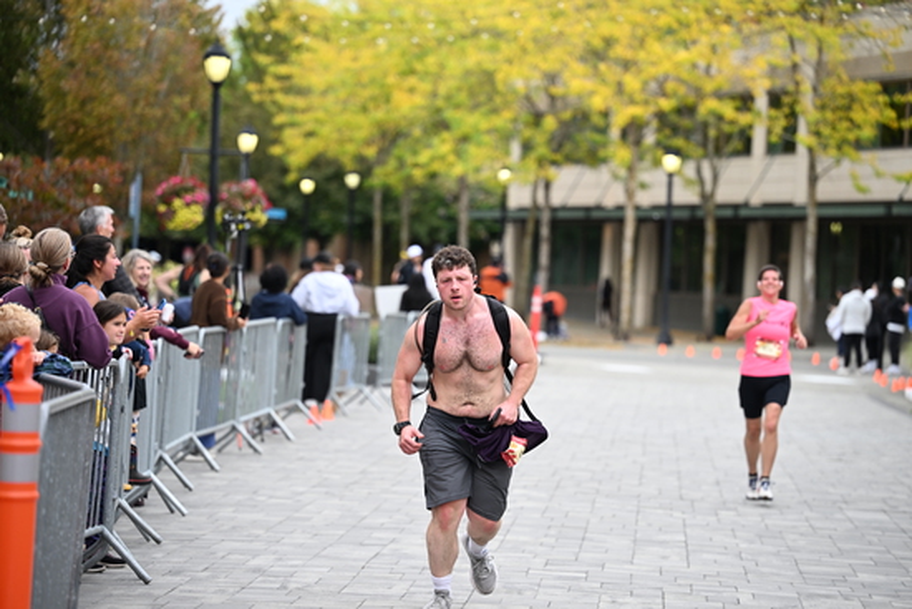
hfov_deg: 16.4
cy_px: 304
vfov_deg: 11.0
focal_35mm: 125
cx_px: 456
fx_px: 3167
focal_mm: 125
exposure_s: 1/2000
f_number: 2.8
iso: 640
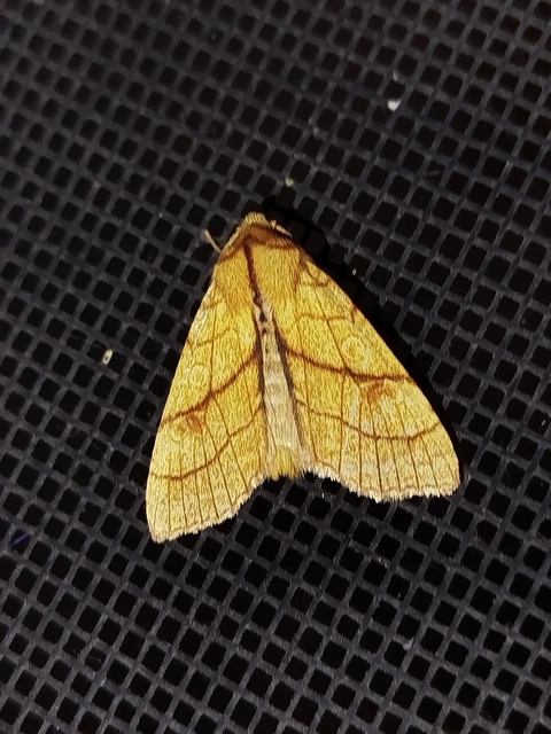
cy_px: 367
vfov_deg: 25.7
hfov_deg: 19.4
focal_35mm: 76
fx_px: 1613
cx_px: 276
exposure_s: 1/50
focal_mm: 5.31
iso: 125
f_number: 1.7
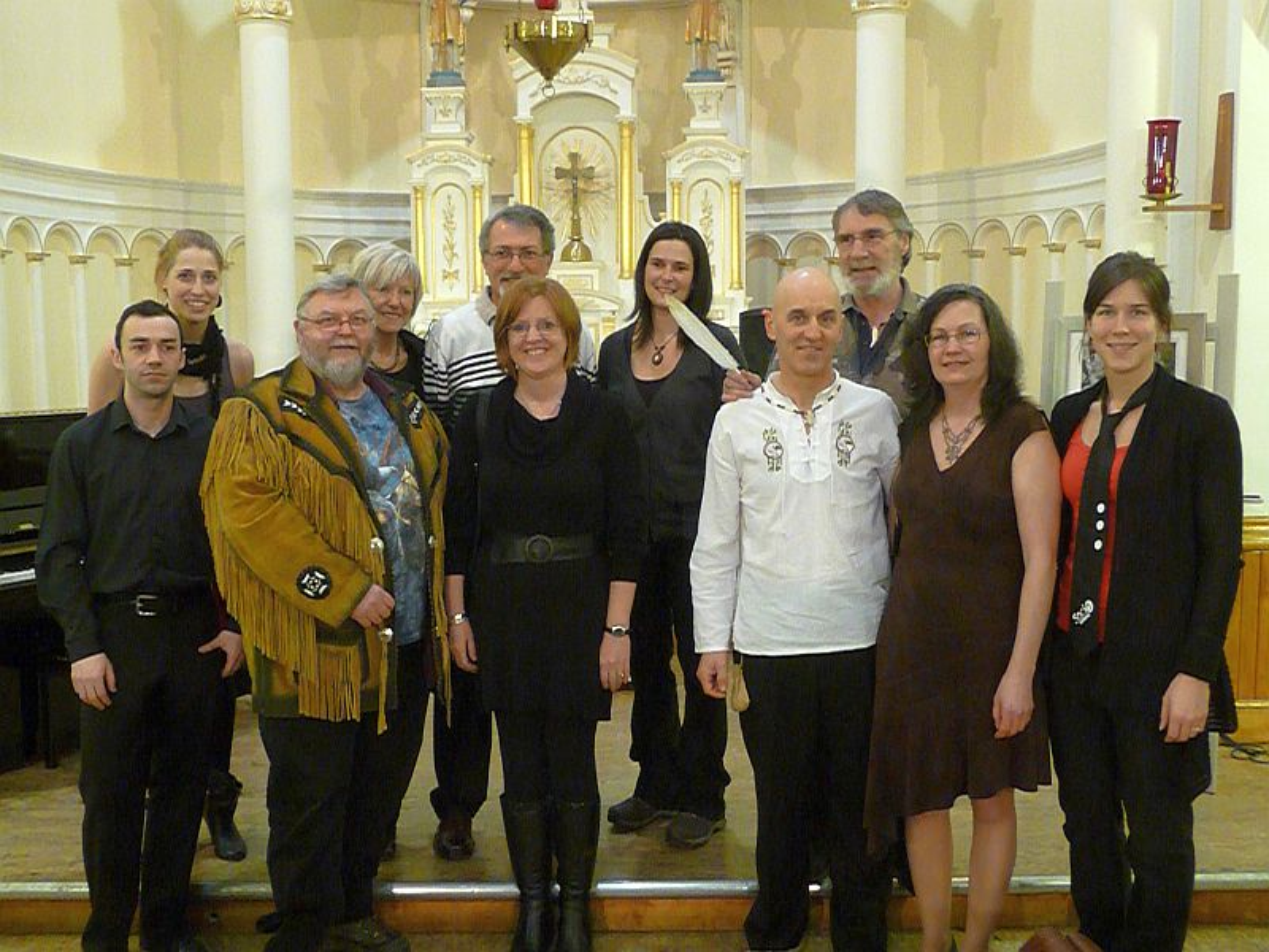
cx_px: 634
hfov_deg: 49.0
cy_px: 476
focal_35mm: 38
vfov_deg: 37.7
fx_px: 1393
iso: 800
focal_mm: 6.3
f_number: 3.8
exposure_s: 1/10
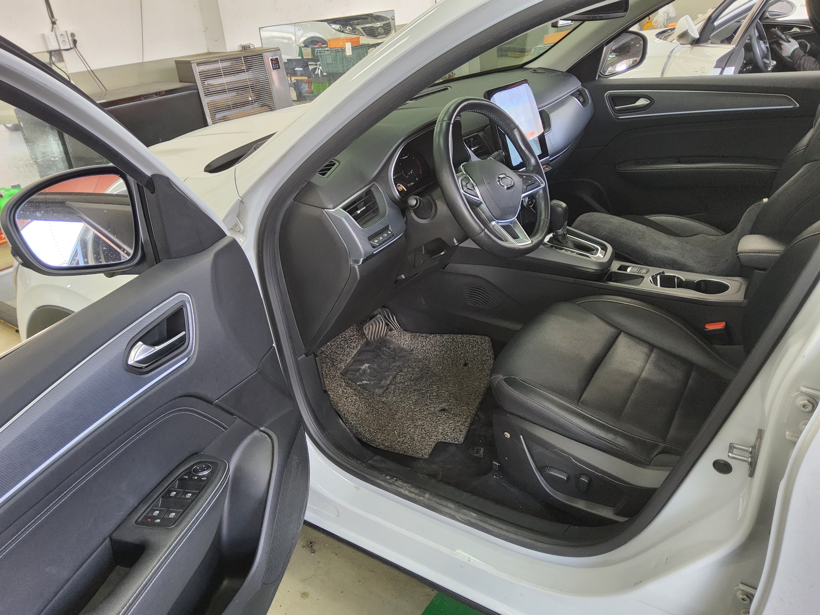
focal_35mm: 25
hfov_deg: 69.4
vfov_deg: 54.9
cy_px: 308
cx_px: 410
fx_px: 592
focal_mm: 3.08
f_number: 2
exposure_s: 1/120
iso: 200
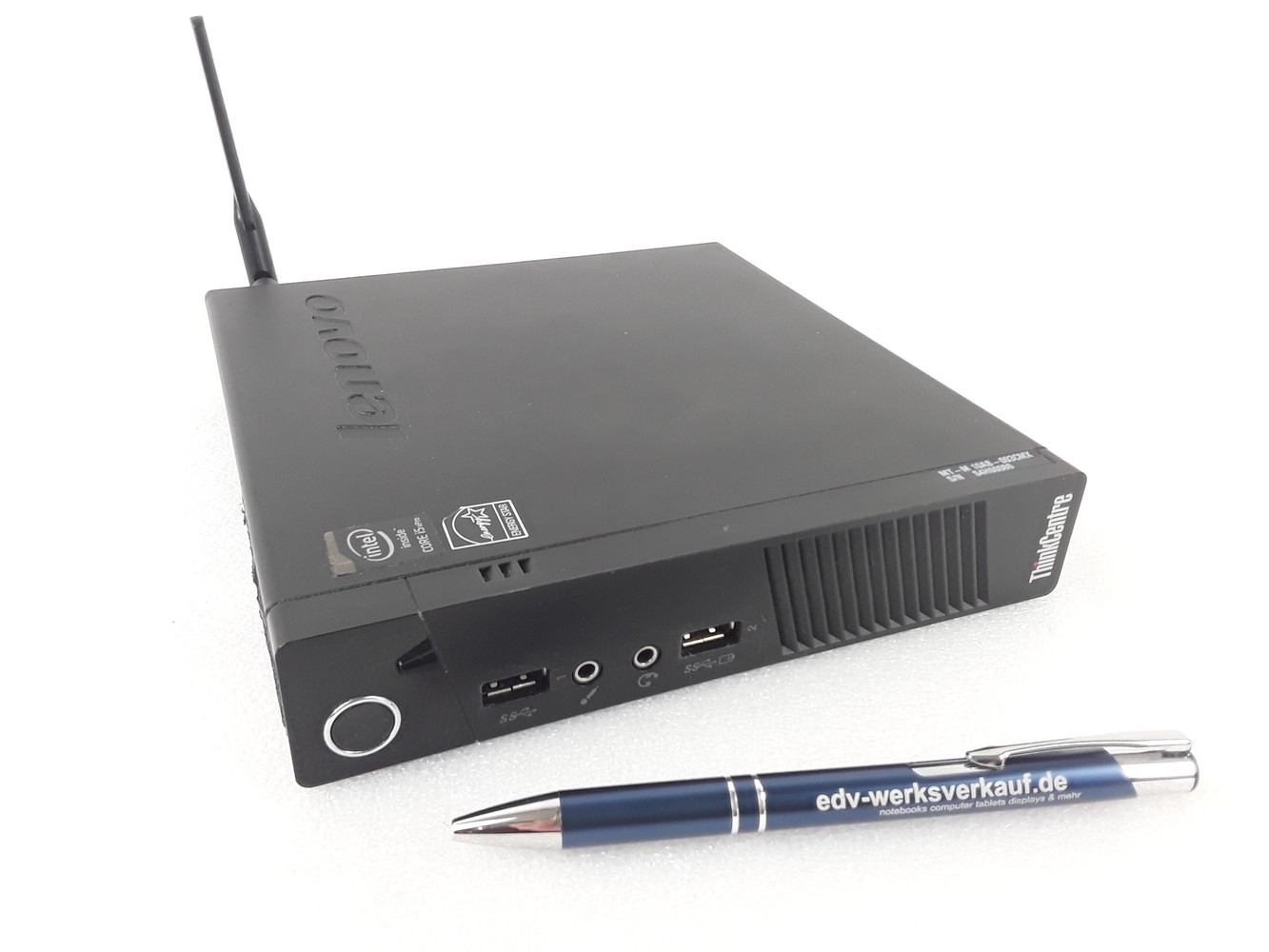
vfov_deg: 51.4
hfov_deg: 65.3
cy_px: 476
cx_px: 634
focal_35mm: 27
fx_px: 990
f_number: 1.9
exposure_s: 1/33
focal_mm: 2.91
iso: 64
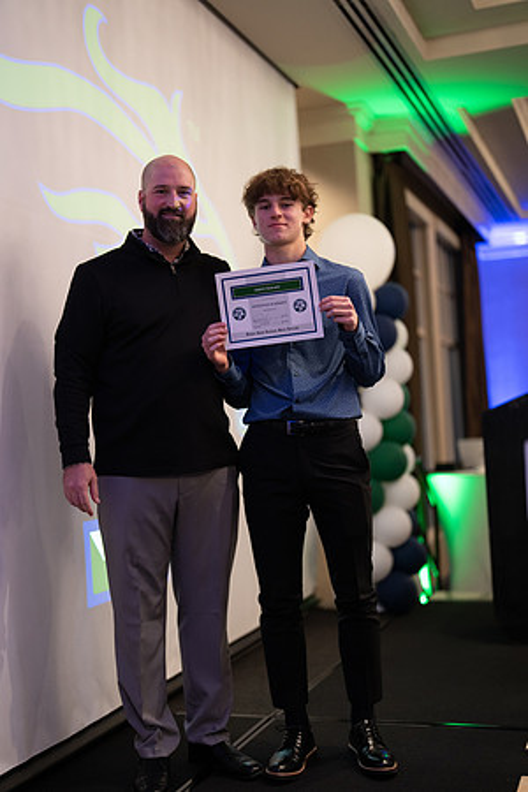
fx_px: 1100
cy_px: 396
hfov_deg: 27.0
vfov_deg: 39.6
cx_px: 264
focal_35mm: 50
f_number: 1.2
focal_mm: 50
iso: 1250
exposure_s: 1/400
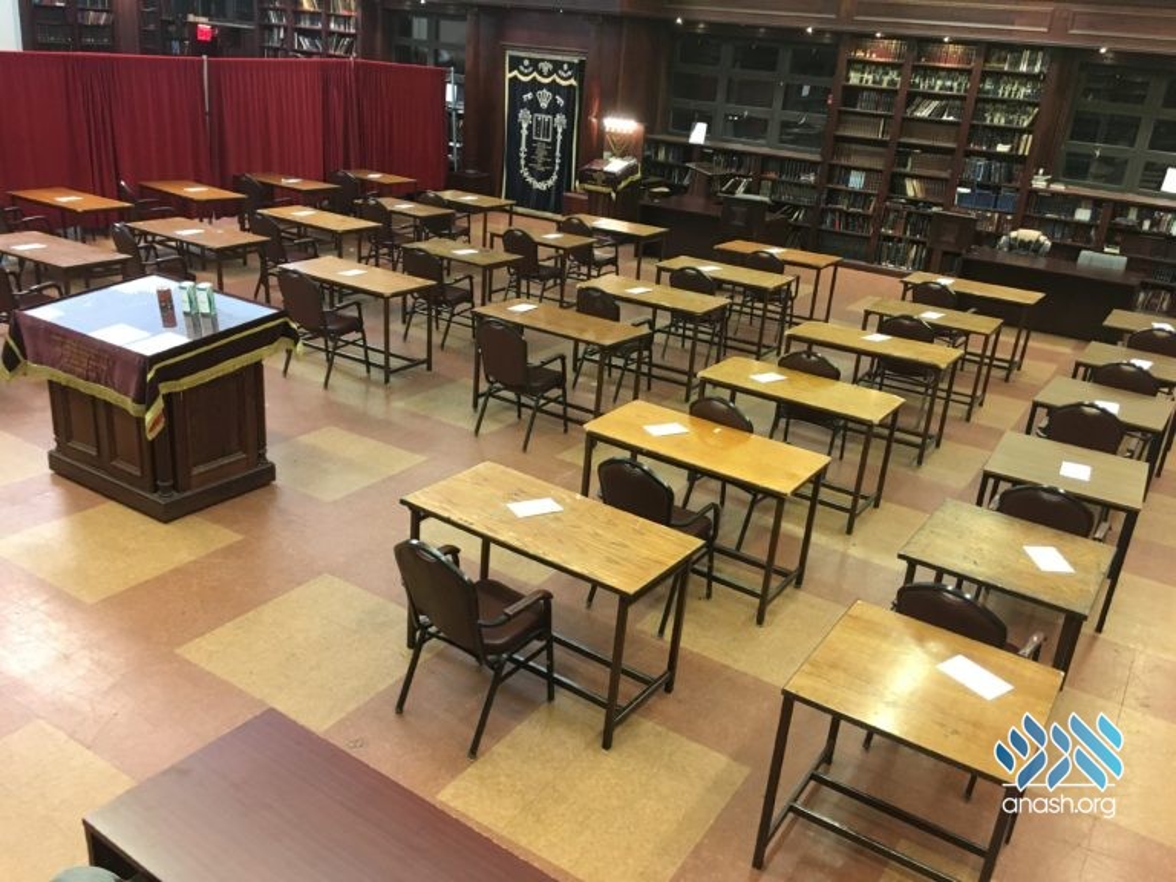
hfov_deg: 61.7
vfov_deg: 48.2
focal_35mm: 29
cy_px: 441
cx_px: 588
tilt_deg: -21.9
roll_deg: -5.3
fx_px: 985
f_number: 2.2
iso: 160
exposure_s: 1/30
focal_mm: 4.15
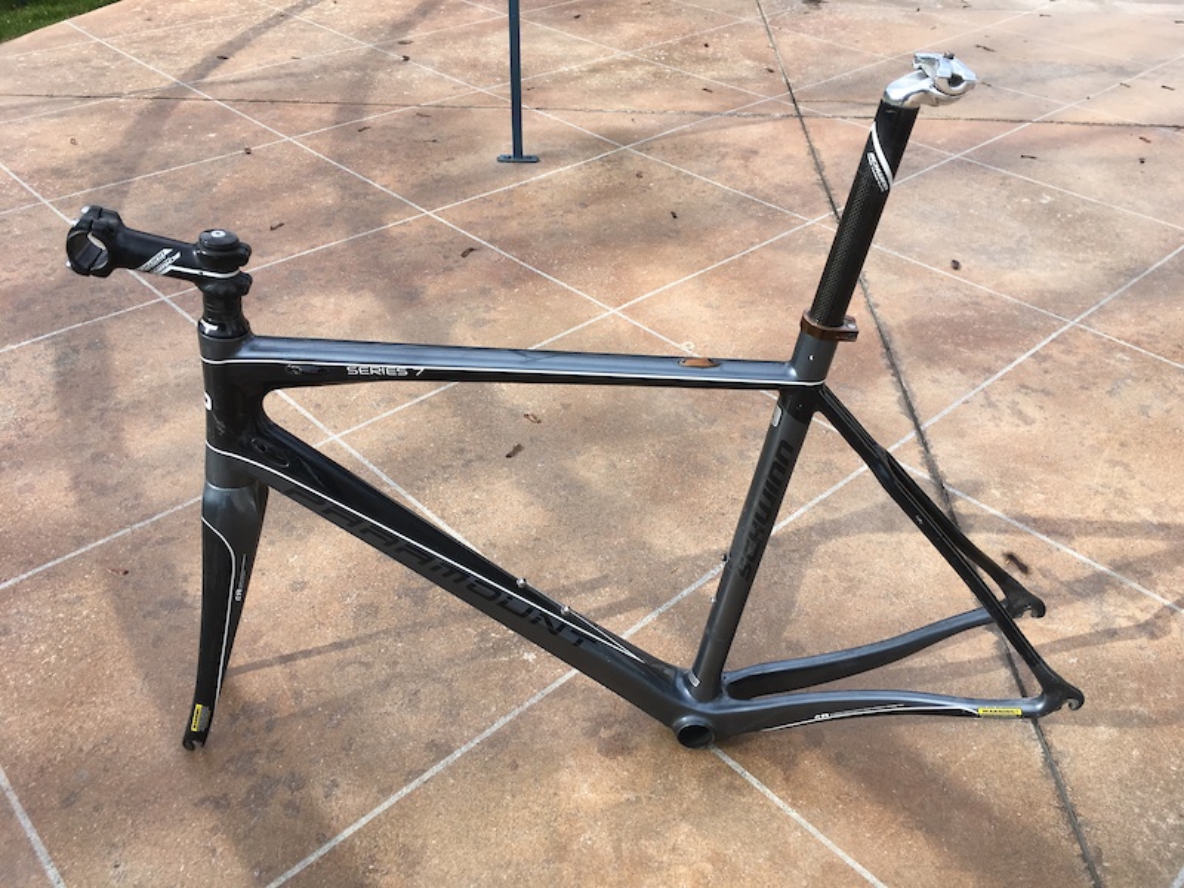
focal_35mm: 29
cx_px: 592
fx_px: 992
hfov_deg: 61.7
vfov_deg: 48.2
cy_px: 444
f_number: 2.2
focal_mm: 4.15
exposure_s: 1/615
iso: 25
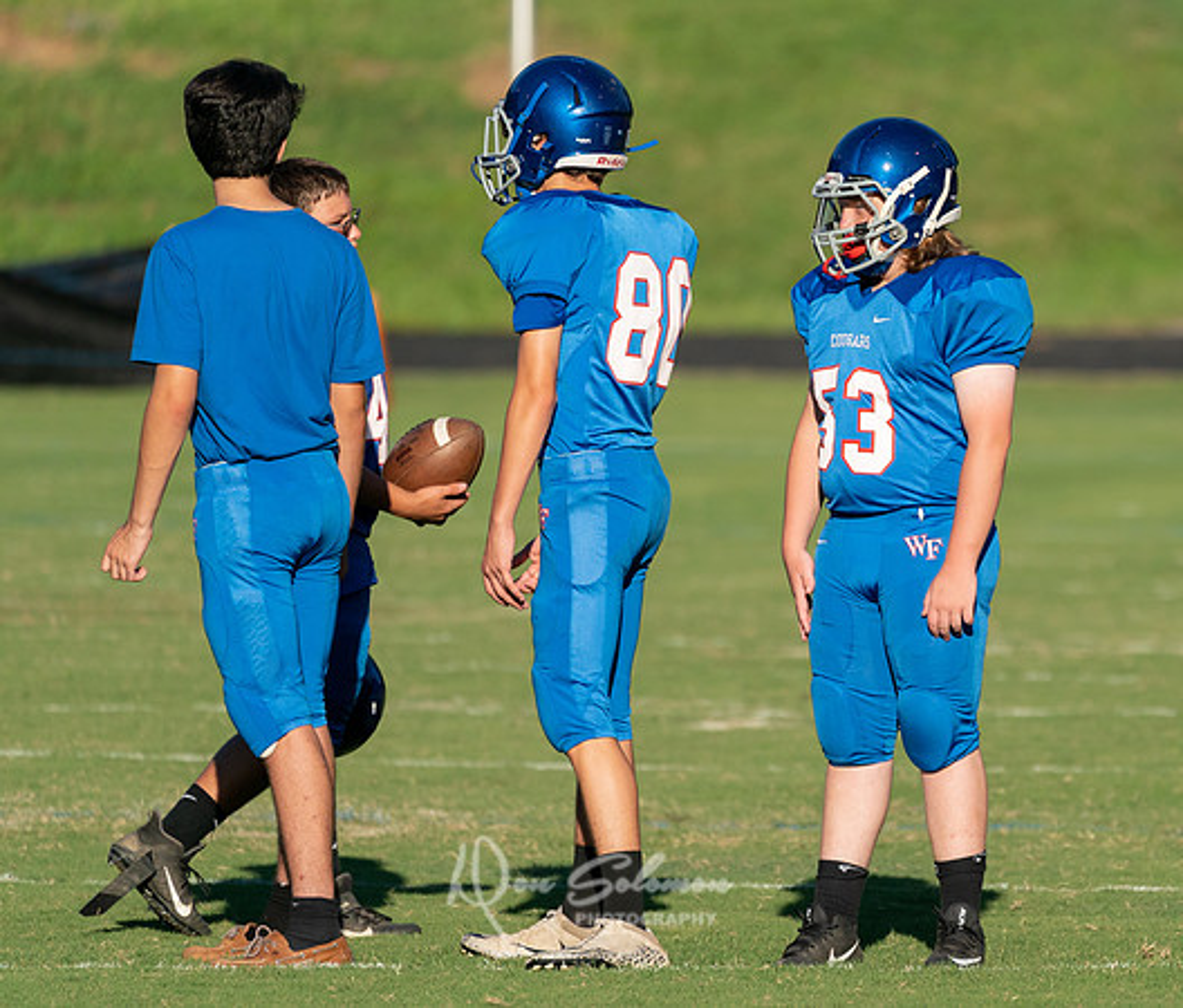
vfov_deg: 2.6
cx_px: 995
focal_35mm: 629
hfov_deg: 3.0
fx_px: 22604
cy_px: 513
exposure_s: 1/3200
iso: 800
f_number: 5.6
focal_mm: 400
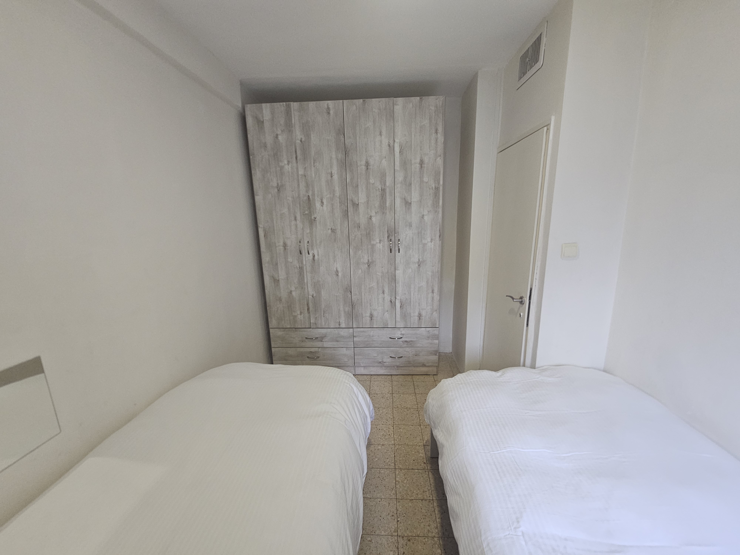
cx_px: 370
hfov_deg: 106.2
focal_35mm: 13
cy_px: 278
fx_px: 278
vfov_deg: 89.9
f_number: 2.2
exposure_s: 1/50
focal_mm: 2.2
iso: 320
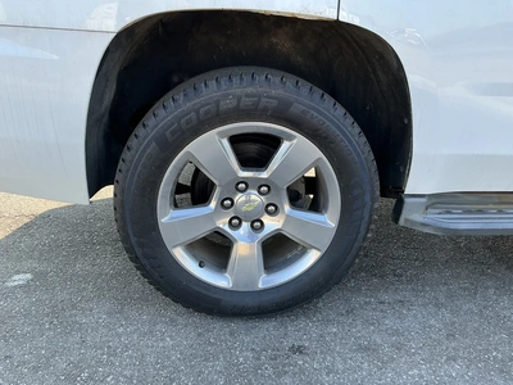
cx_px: 256
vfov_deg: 49.7
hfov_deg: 63.4
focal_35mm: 28
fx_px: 415
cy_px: 192
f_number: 1.8
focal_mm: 3
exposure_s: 1/257
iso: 25
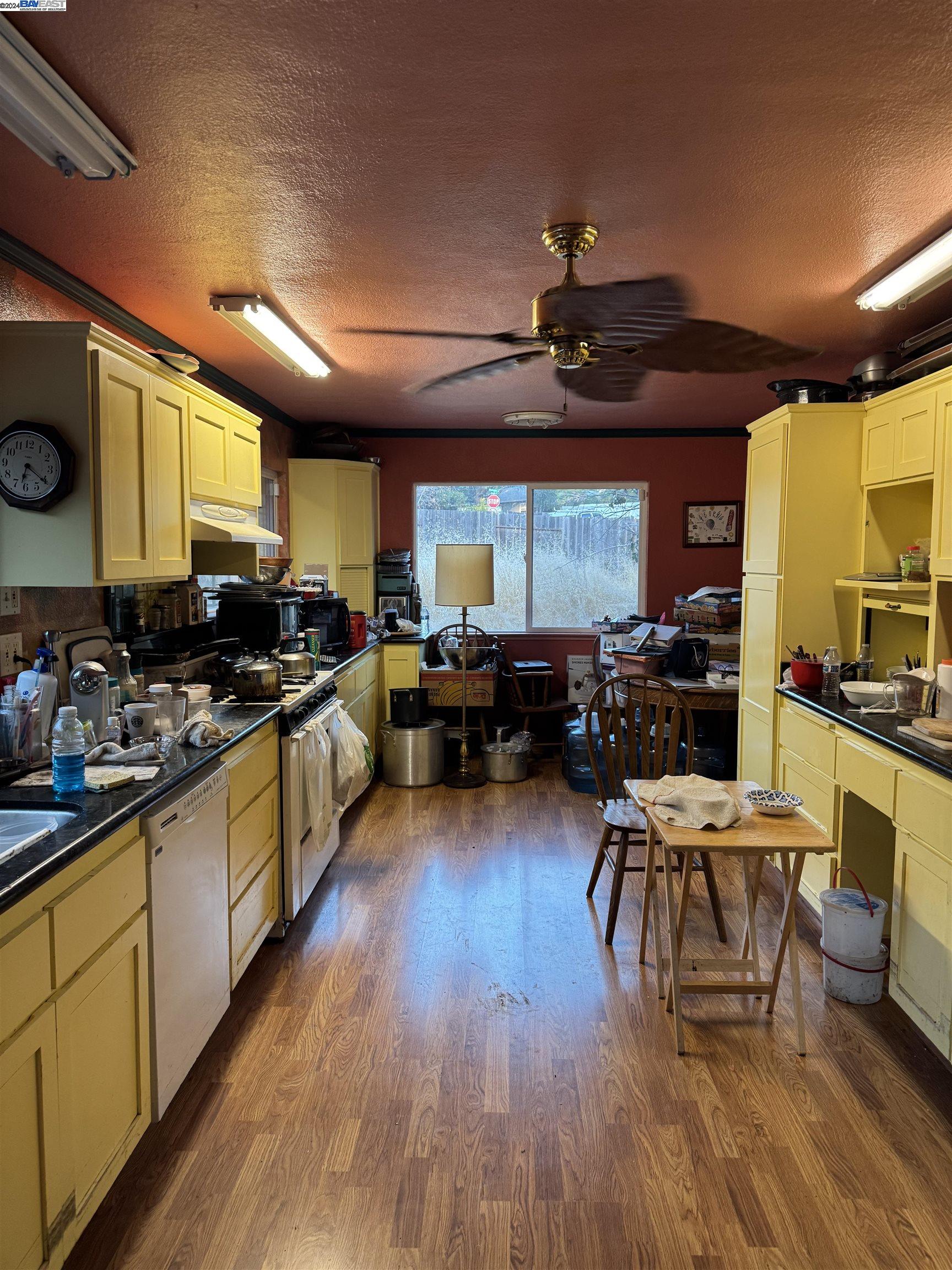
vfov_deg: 71.6
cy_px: 635
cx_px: 476
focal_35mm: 24
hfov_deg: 56.8
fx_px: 880
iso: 200
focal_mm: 6.76
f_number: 1.78
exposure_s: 1/60
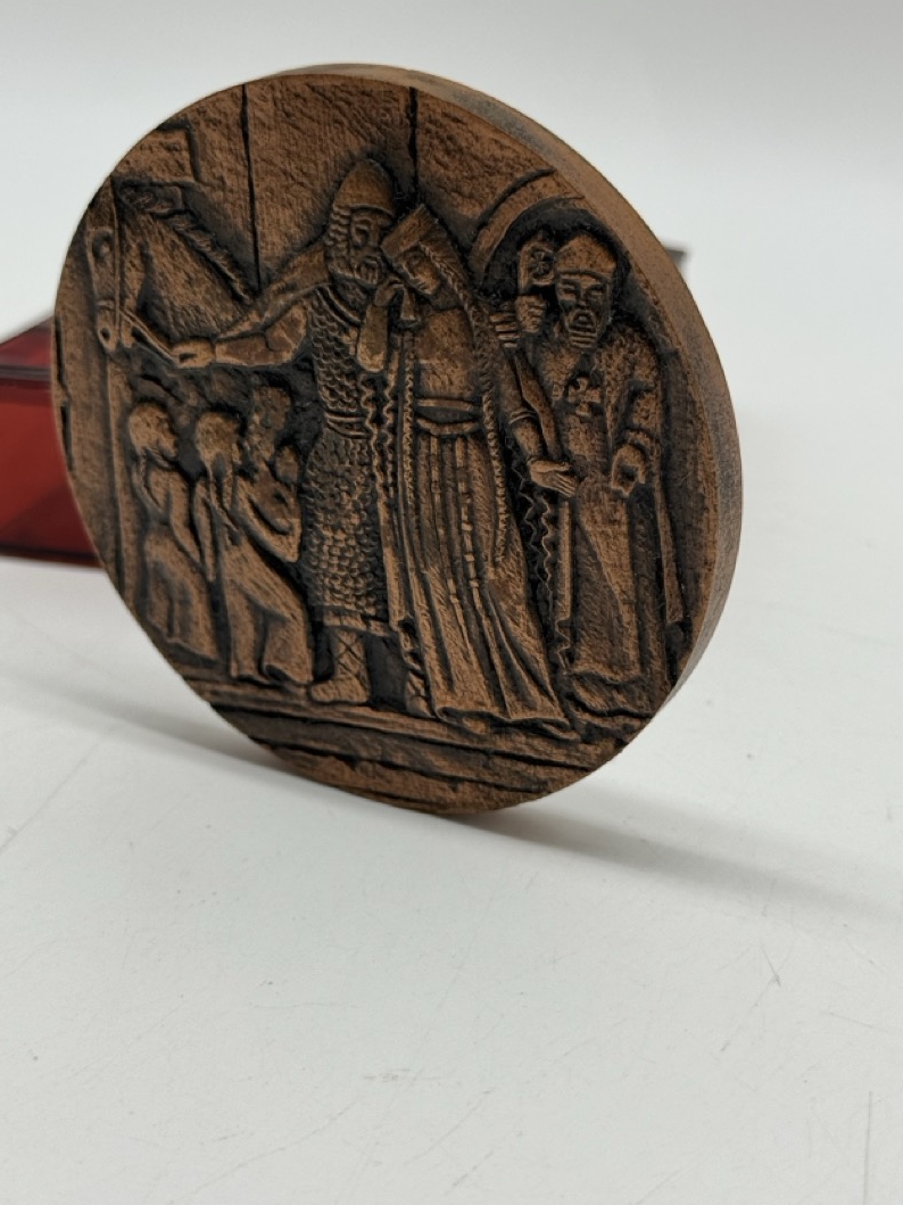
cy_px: 509
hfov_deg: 25.2
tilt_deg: -21.5
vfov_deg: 33.2
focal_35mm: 58
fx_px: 2018
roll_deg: +1.2
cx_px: 457
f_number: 1.78
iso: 64
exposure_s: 1/535
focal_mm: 6.76
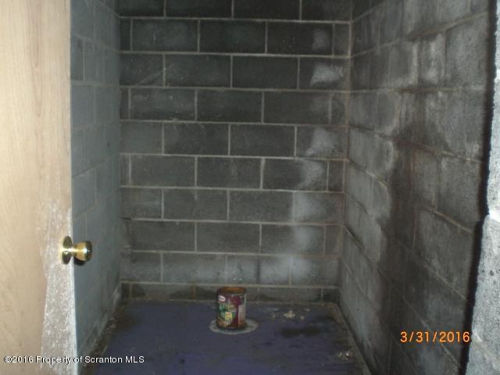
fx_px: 549
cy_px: 188
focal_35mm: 38
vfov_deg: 37.7
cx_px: 250
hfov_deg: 49.0
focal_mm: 6.3
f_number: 3.1
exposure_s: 1/60
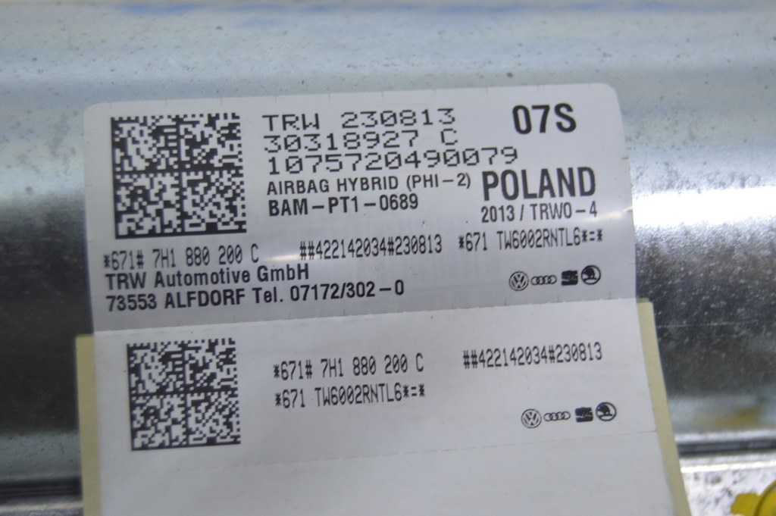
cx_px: 388
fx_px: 1357
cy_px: 258
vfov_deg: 21.5
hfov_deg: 31.9
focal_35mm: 63
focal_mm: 42
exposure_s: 1/20
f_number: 5.6
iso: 400
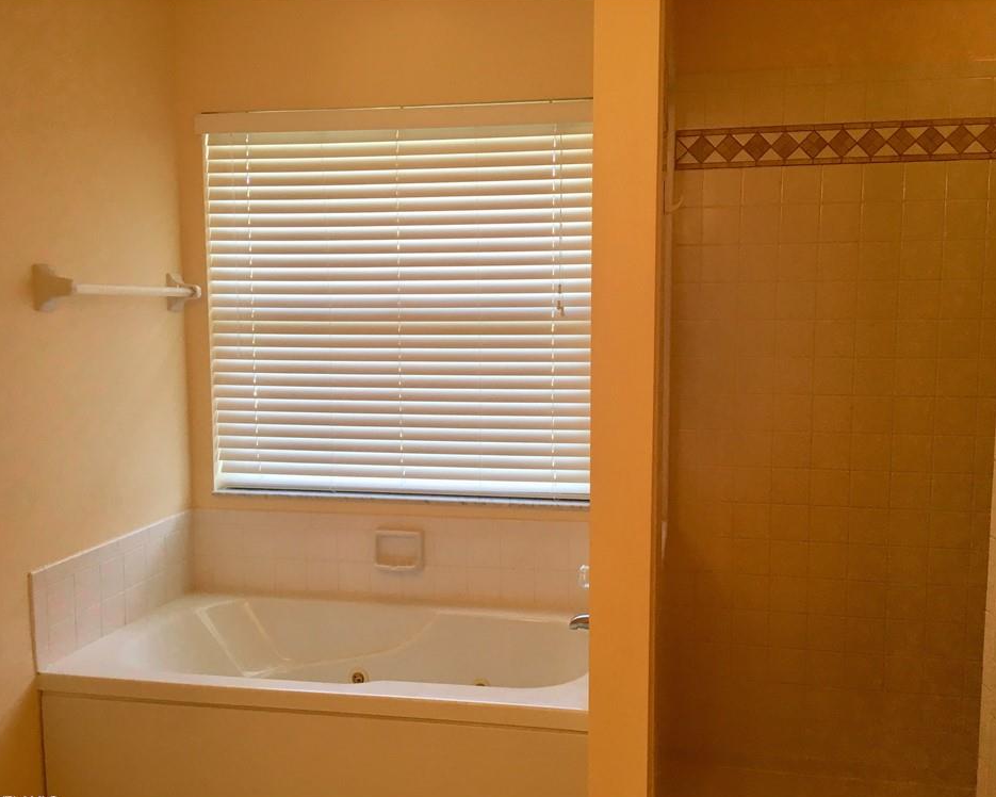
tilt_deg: -4.4
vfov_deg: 47.1
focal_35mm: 31
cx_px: 525
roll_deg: -1.7
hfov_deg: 57.1
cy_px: 403
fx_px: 914
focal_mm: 4.15
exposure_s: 1/30
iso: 32
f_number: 2.2
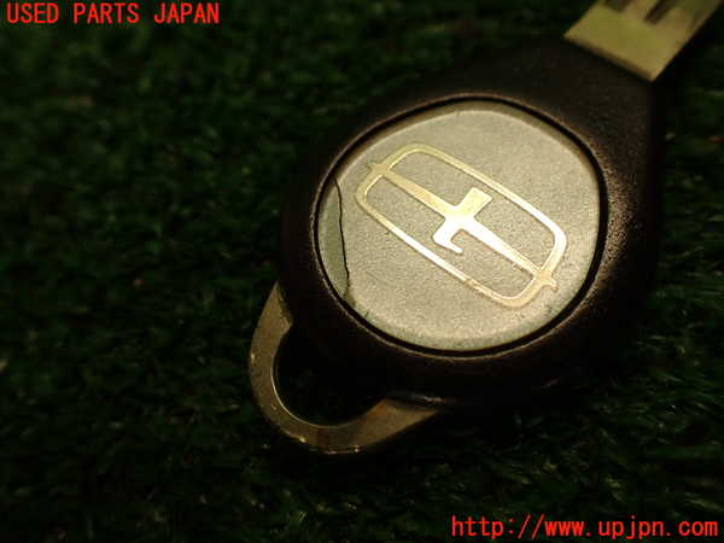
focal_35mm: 32
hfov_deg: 56.8
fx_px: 669
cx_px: 362
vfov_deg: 44.2
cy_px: 272
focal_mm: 5.79
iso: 100
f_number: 2.4
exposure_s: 1/80
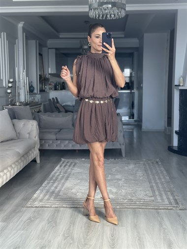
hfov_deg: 30.3
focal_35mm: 48
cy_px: 124
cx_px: 94
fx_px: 345
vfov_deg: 39.6
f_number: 1.78
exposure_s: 1/172
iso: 100
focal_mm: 6.86
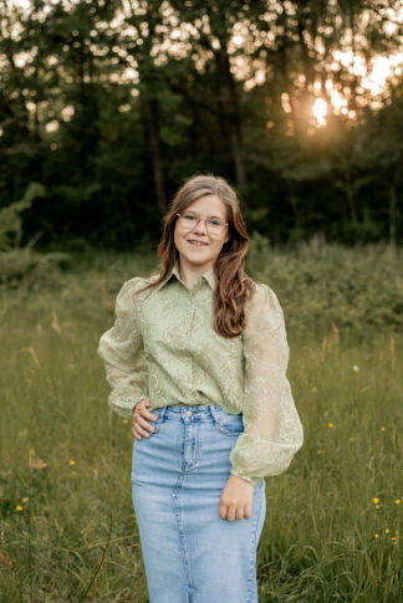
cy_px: 302
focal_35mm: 50
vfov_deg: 39.6
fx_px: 838
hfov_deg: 27.0
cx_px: 202
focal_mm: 50
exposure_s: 1/800
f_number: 2.5
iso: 500
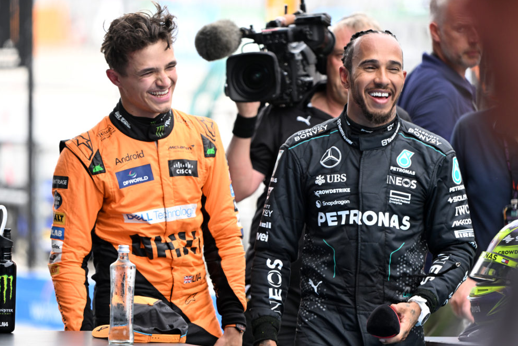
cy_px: 173
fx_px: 5512
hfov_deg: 5.4
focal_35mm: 383
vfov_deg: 3.6
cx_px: 263
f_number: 5.6
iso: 1000
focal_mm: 370
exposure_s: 1/640
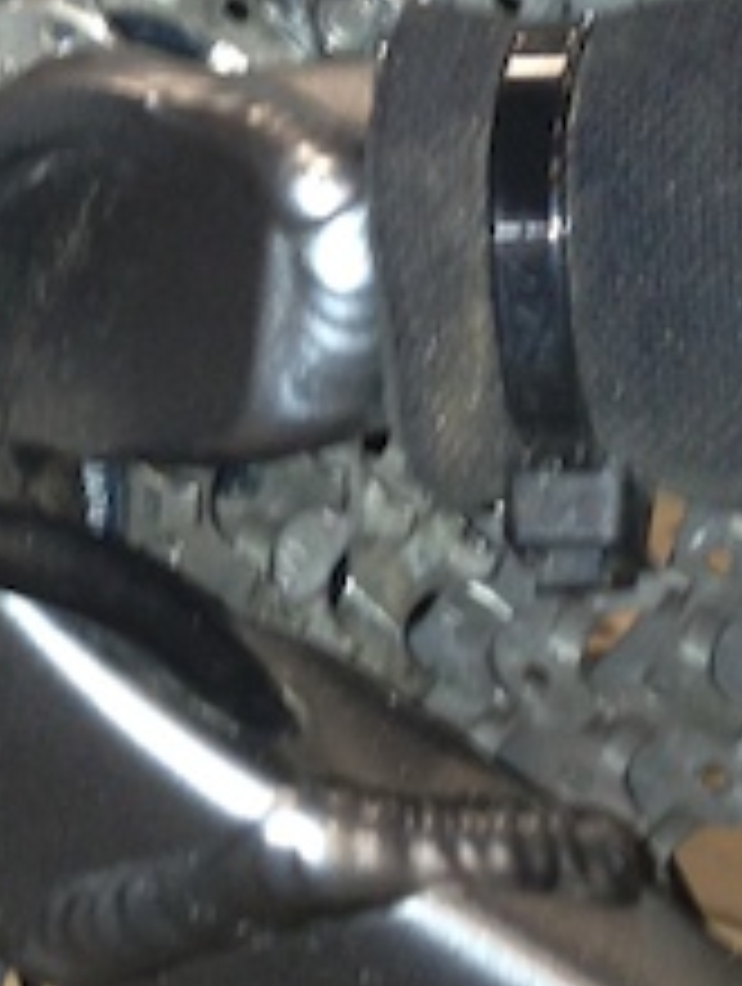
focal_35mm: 154
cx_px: -202
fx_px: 4389
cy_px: 302
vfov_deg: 12.8
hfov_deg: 9.5
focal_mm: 4.13
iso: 80
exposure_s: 1/20
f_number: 2.4
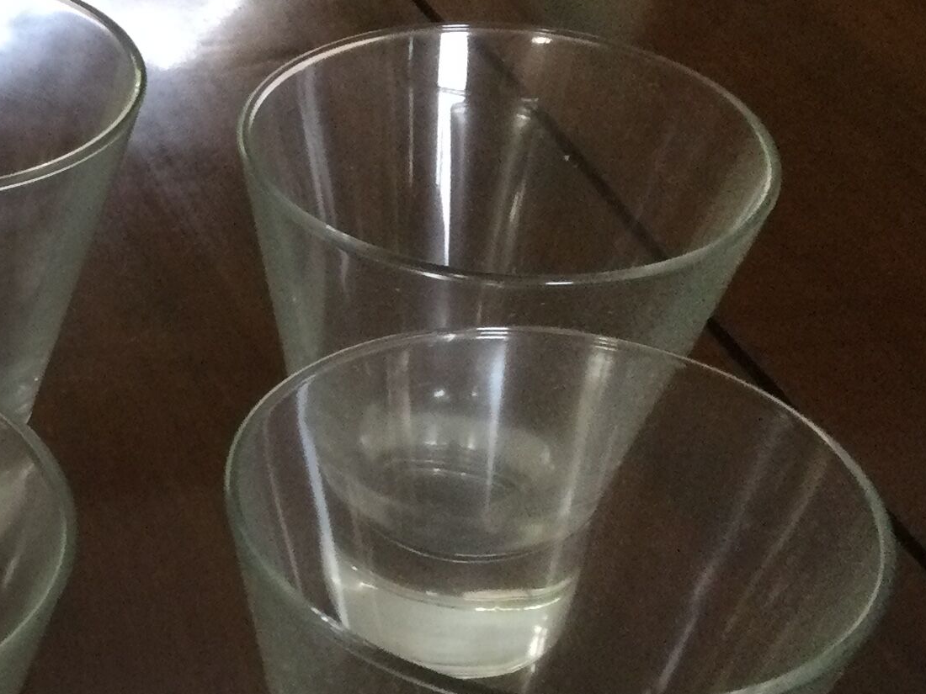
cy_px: 545
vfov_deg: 16.0
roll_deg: +1.0
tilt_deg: -37.1
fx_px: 2461
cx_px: -88
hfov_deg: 20.3
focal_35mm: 92
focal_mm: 3.3
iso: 160
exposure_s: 1/33
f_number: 2.4
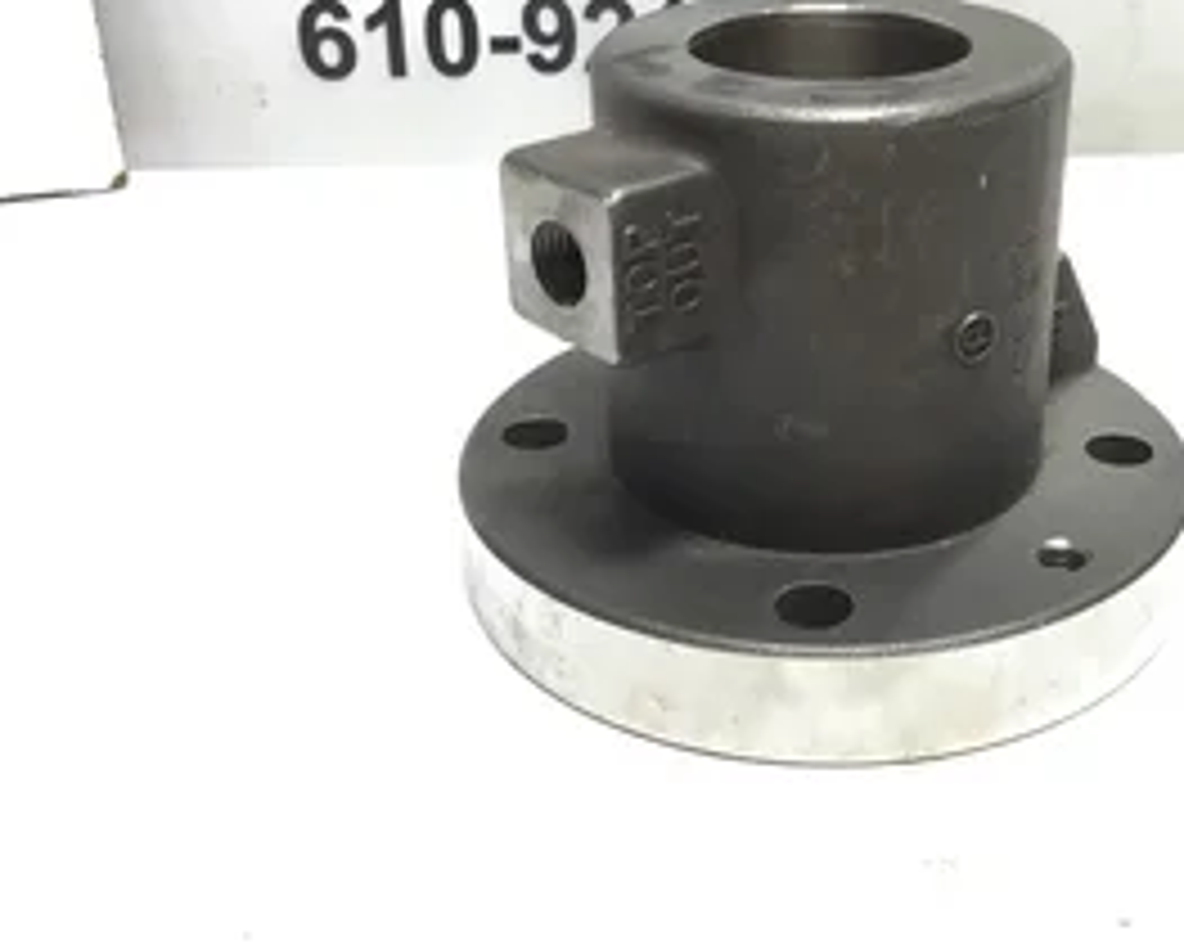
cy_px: 378
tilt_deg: -26.0
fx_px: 1611
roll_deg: +0.8
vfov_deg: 32.6
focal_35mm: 46
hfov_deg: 39.9
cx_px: 774
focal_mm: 3.3
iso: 32
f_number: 2.4
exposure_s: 1/60
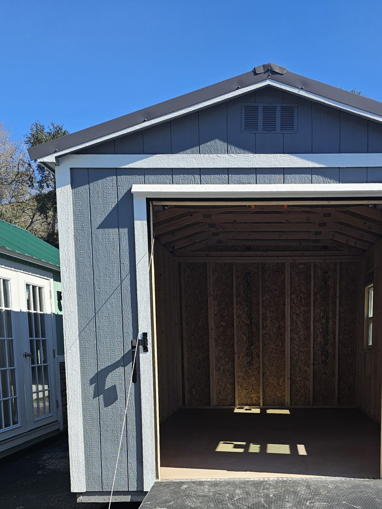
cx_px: 263
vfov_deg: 45.3
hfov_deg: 36.3
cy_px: 413
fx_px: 574
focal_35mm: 39
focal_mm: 6.3
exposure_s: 1/575
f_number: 1.7
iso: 12
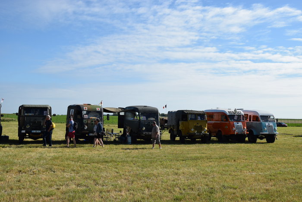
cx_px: 151
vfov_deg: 31.9
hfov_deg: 46.4
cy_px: 101
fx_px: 352
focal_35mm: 42
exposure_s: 1/400
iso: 200
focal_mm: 28
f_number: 10
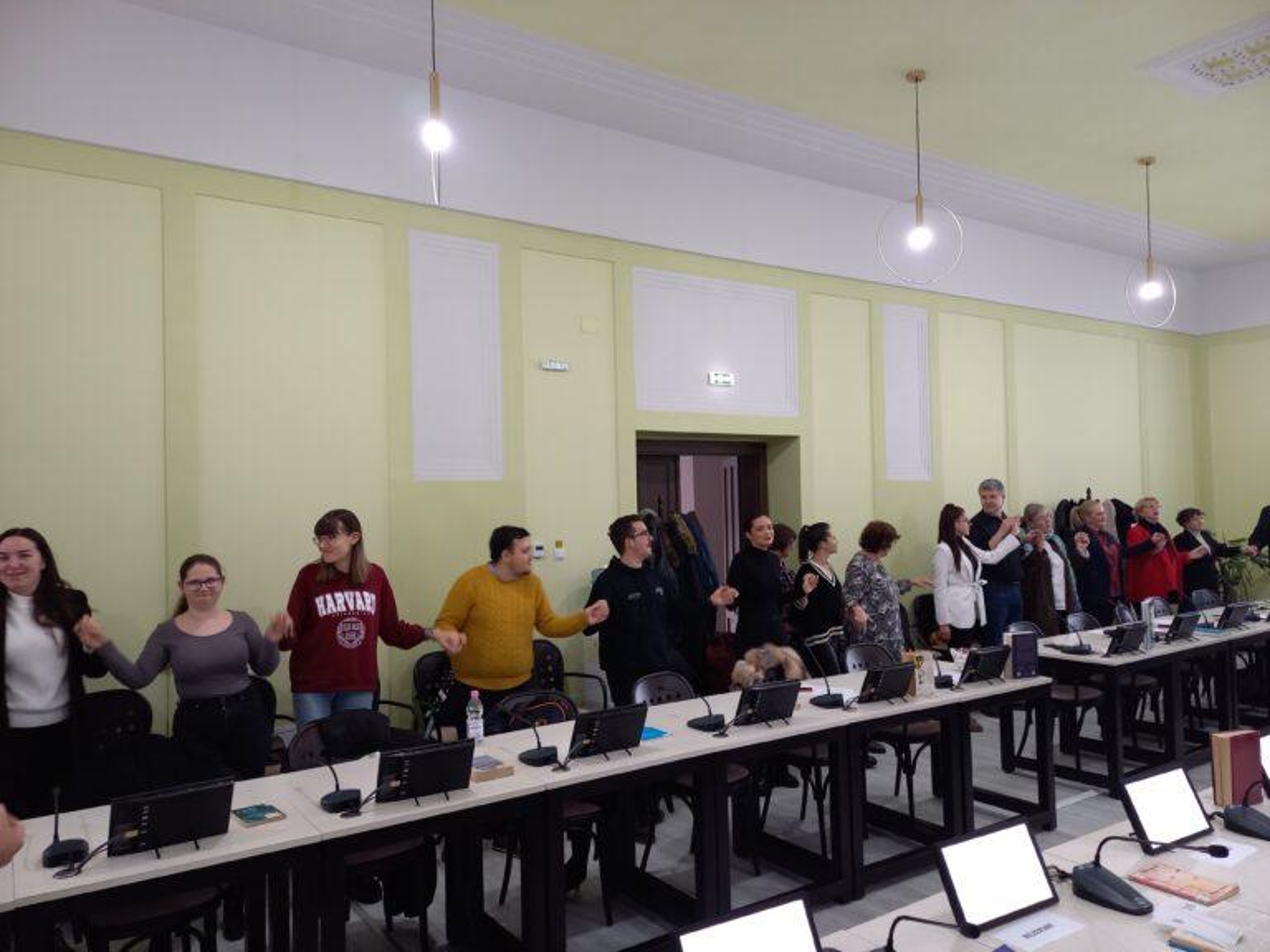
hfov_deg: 69.4
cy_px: 476
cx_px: 635
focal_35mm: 25
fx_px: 917
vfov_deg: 54.9
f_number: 1.8
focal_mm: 4.65
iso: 320
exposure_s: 1/33.3
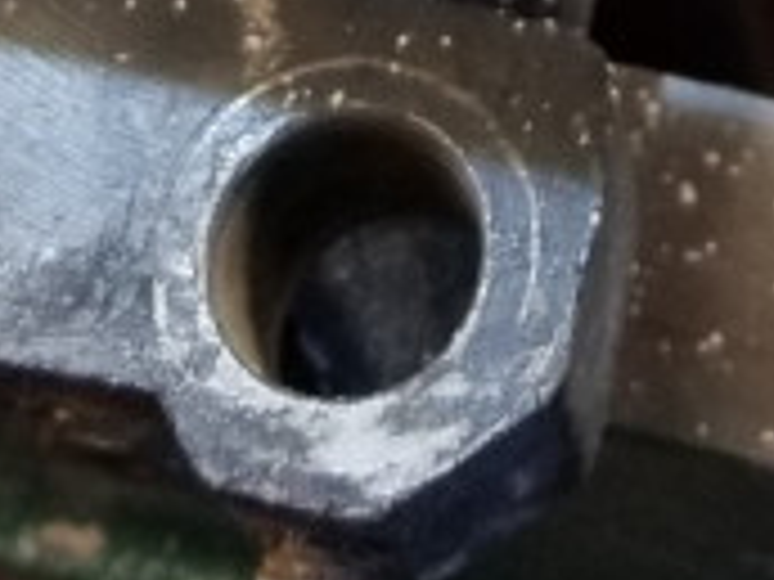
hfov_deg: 12.6
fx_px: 3488
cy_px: -1039
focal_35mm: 156
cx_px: 648
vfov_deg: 8.3
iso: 125
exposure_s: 1/60
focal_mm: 4.25
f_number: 1.7
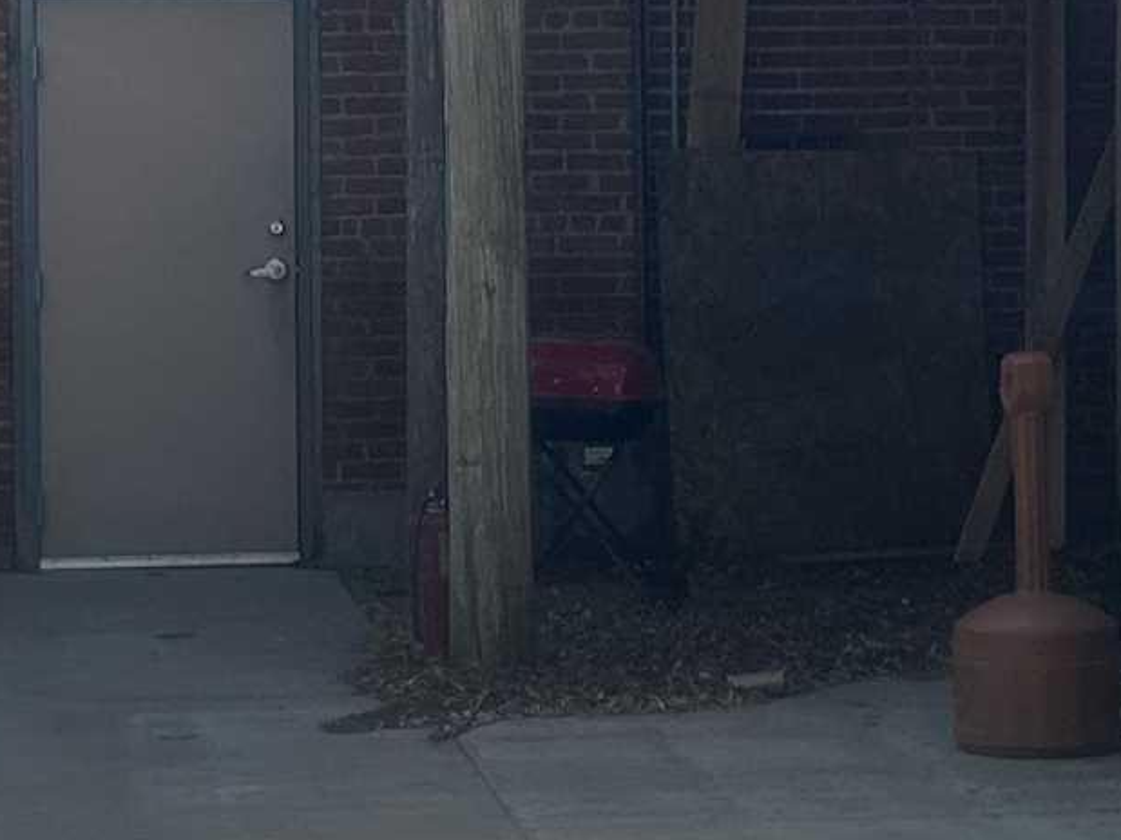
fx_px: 4177
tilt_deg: -0.2
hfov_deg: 15.3
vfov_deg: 11.5
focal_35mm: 129
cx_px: 525
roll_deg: +0.1
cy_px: 221
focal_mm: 5.7
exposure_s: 1/1449
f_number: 1.5
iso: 50
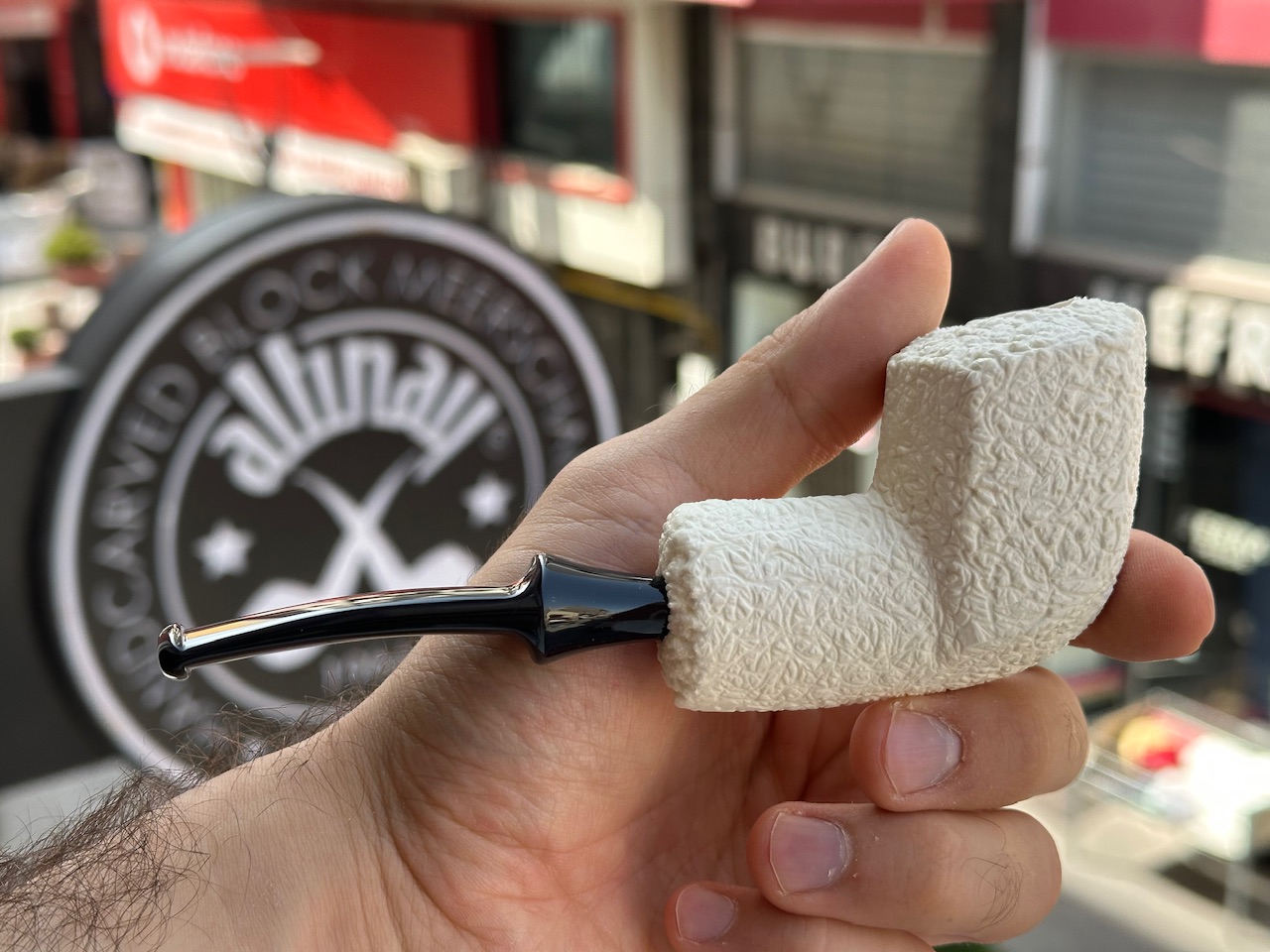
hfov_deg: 39.7
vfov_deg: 30.3
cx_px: 635
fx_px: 1761
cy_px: 476
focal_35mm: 48
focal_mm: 6.86
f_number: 1.78
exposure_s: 1/704
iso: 64
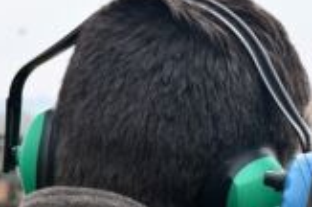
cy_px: 152
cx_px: 128
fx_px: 3814
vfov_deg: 3.1
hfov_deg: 4.7
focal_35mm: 441
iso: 400
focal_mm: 75
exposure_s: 1/100
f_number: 16
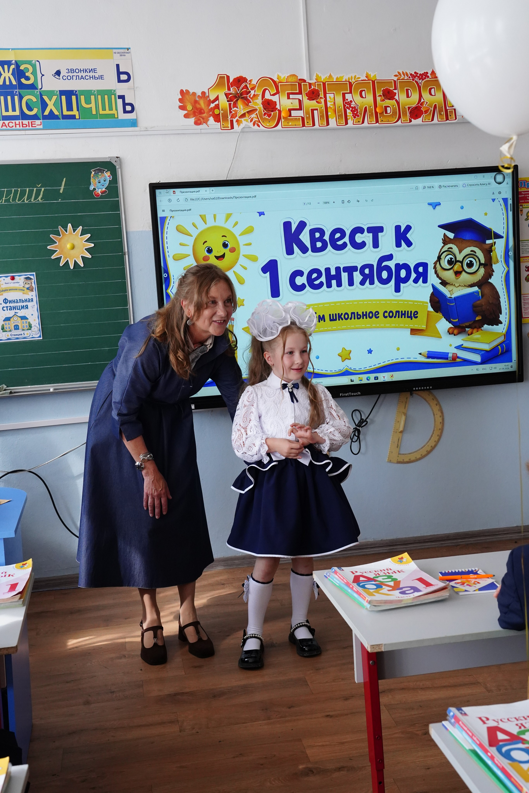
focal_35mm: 45
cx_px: 264
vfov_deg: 43.6
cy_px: 396
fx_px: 992
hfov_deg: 29.9
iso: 4000
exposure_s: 1/320
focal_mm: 45
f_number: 8
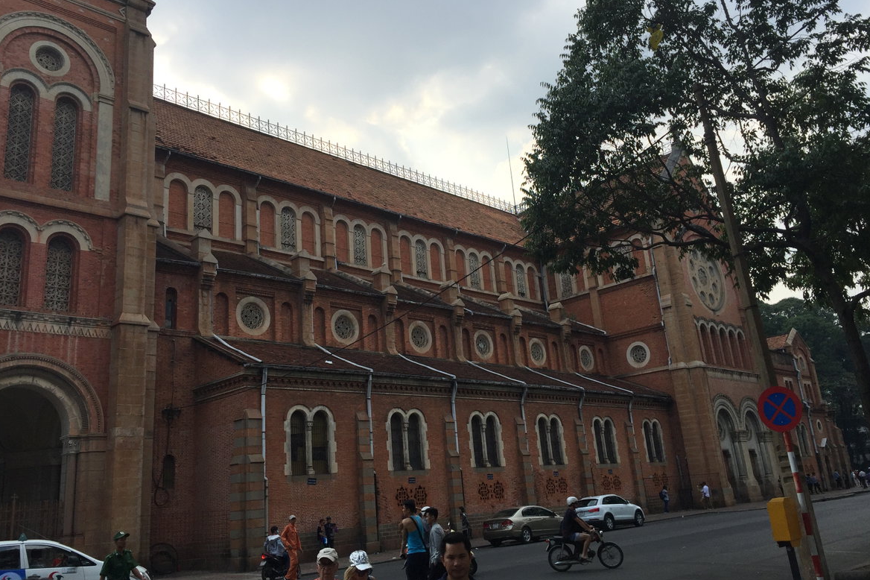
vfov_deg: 42.3
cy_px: 274
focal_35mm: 31
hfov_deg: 60.3
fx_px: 749
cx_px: 428
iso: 32
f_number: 2.2
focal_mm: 4.15
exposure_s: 1/1883
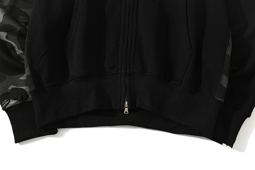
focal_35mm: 63
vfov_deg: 21.6
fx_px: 446
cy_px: 85
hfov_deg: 31.9
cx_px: 128
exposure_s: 1/125
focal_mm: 42
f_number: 10
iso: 100
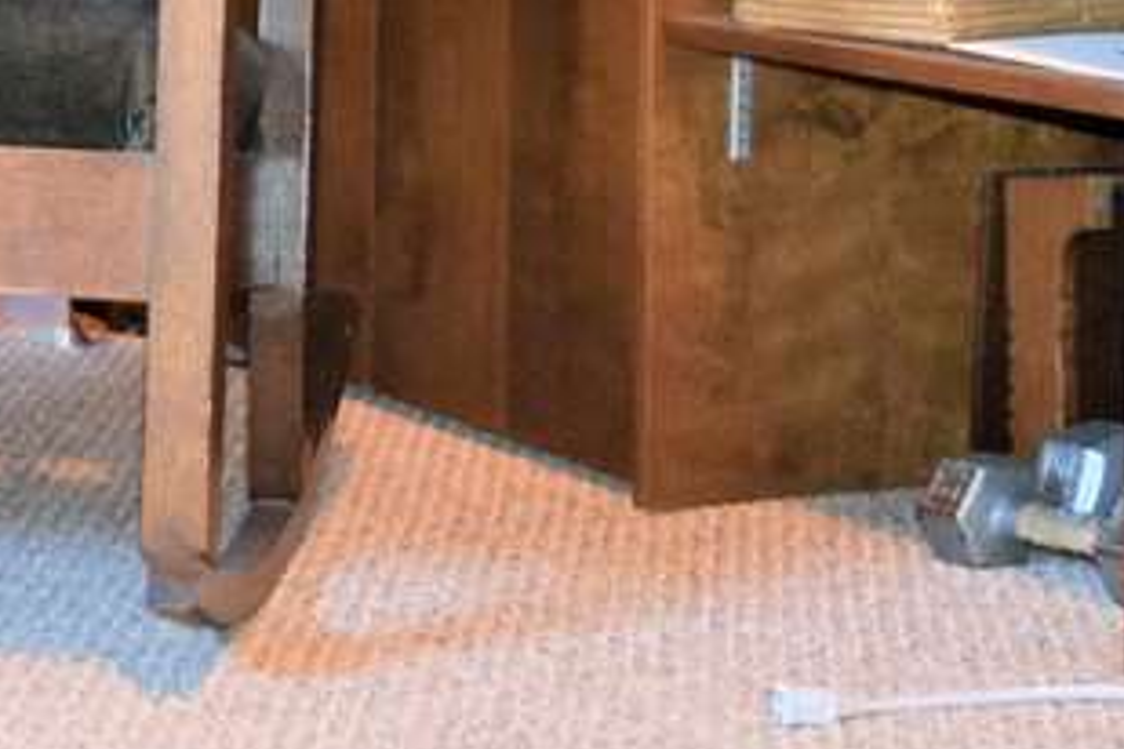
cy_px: -551
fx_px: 4652
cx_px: -324
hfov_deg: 13.3
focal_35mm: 149
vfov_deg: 8.9
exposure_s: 1/30
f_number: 4
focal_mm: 24
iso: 1800
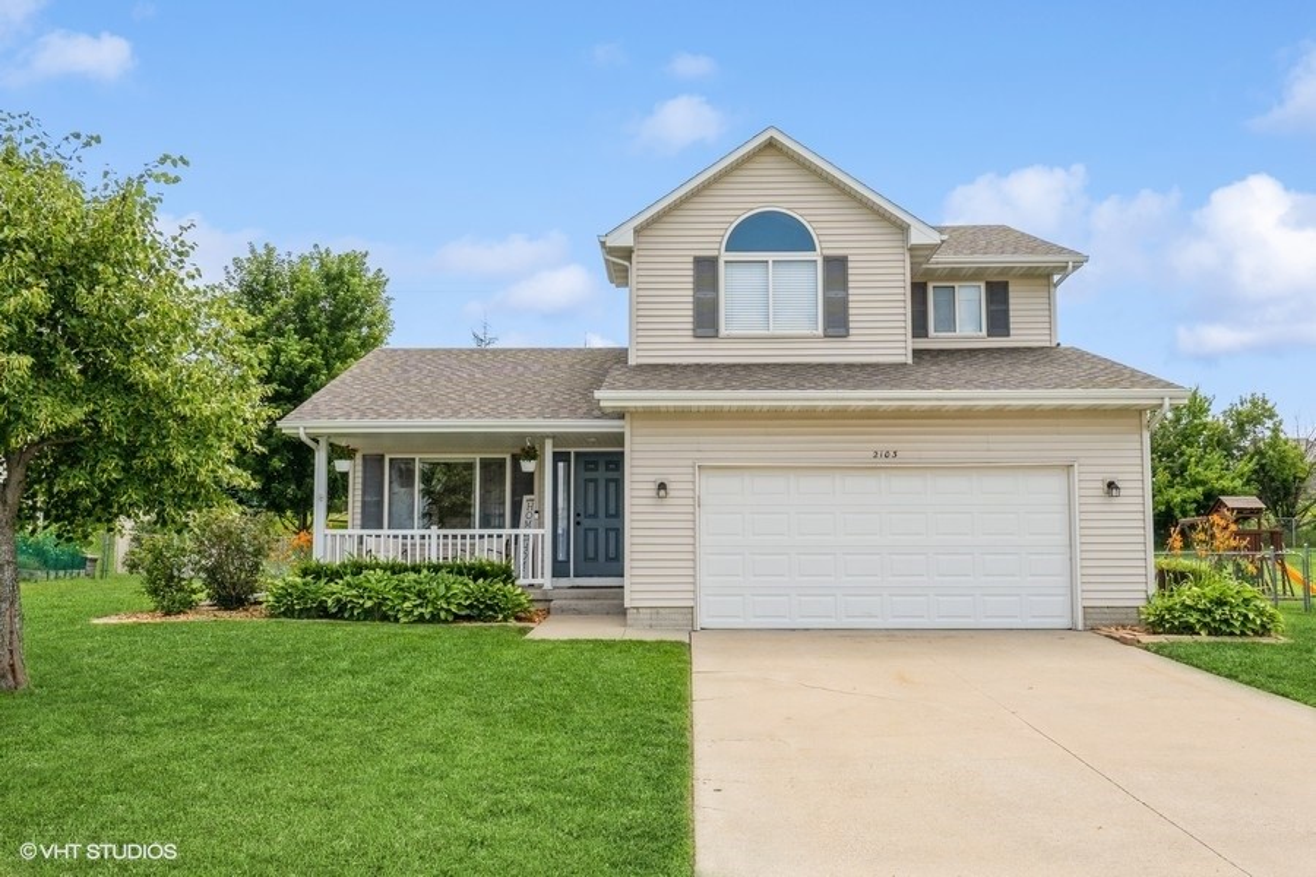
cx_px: 658
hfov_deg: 61.9
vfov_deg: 43.6
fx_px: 1097
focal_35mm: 30
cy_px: 438
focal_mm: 20
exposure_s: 1/640
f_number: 8
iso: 200
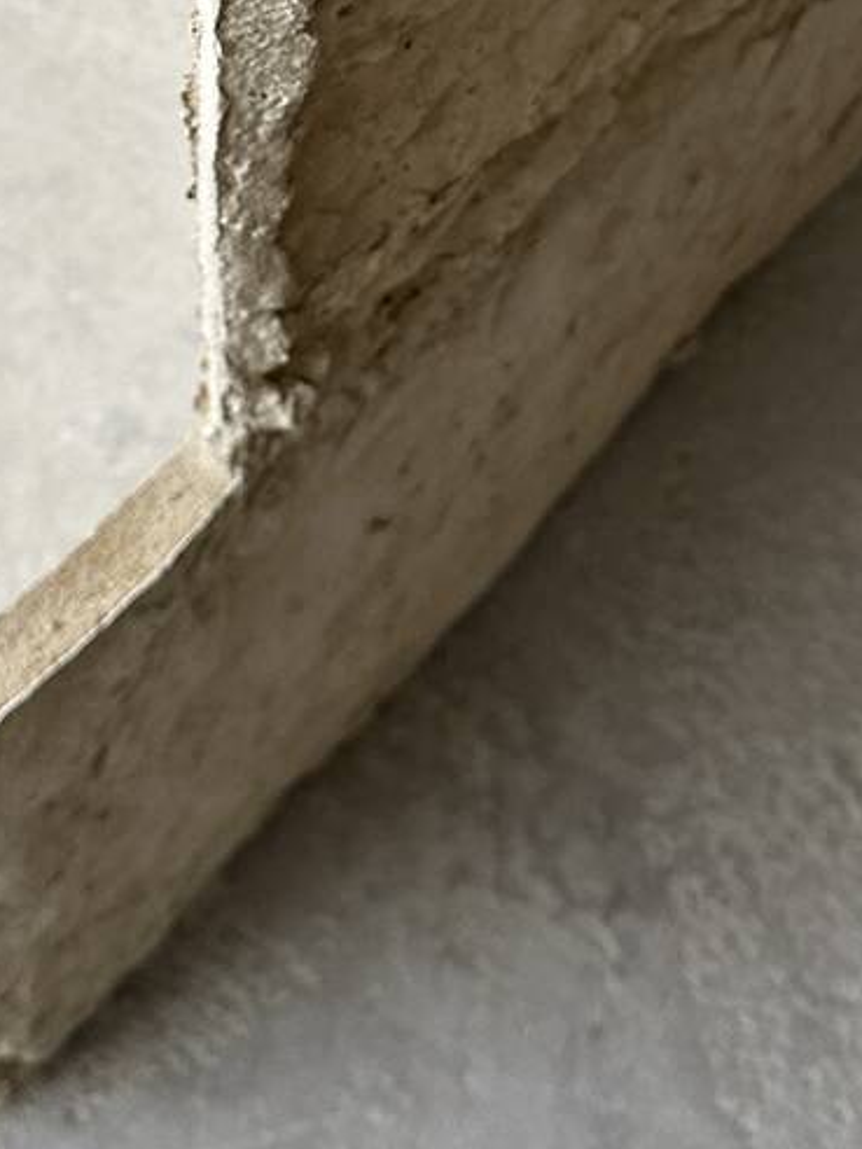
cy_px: -95
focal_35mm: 65
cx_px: 406
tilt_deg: -52.6
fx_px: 2158
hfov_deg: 22.6
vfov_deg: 27.4
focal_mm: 6.86
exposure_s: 1/60
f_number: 1.78
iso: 320
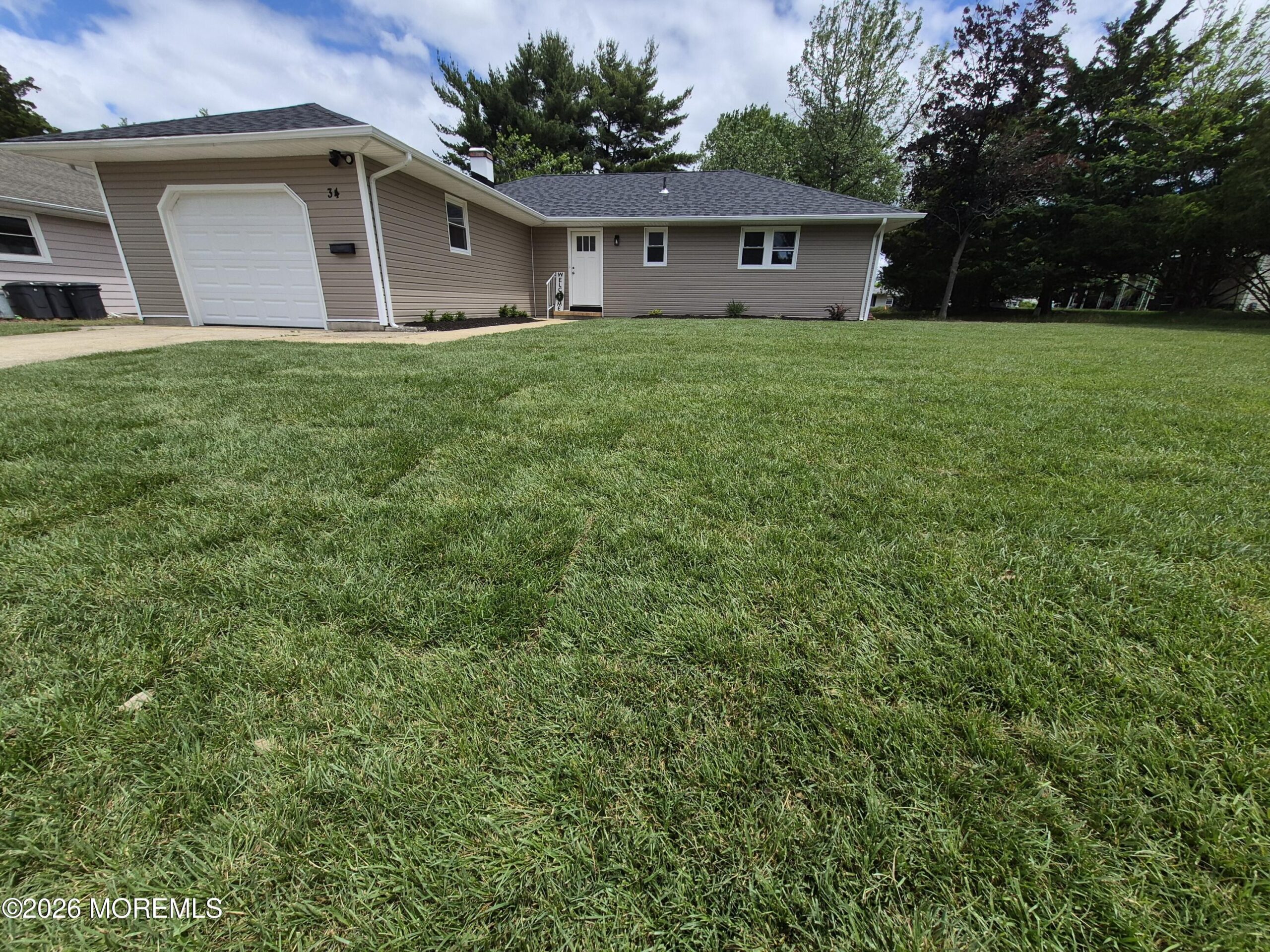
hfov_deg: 106.2
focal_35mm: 13
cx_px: 635
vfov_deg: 89.9
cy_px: 476
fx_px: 477
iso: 40
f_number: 2.2
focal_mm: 1.74
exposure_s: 1/2112
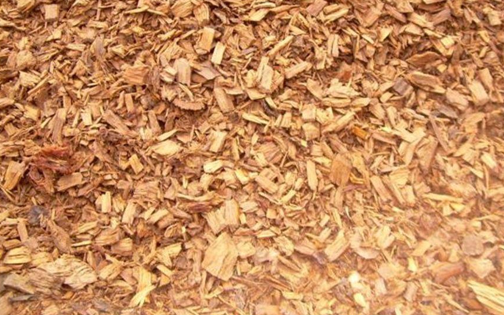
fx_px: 659
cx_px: 269
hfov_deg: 41.8
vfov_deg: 26.7
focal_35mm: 48
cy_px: 102
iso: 50
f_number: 2.8
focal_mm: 6.3
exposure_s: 1/30
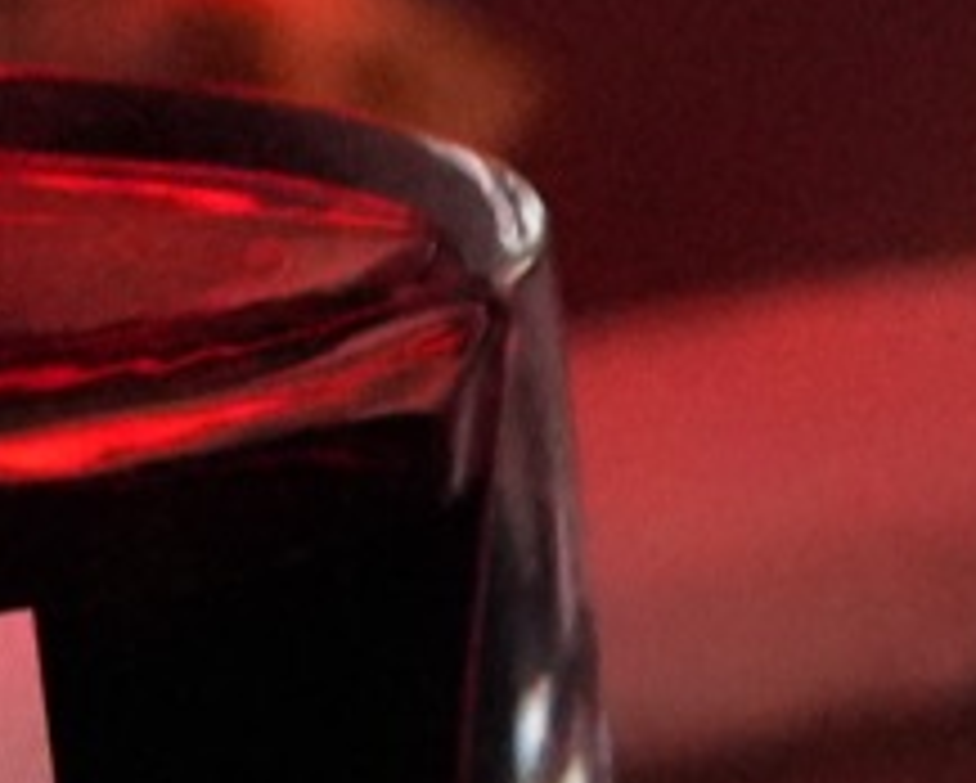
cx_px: 3229
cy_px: 974
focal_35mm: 726
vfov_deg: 2.1
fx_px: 20990
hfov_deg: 2.6
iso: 6400
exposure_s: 1/100
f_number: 1.4
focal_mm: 56
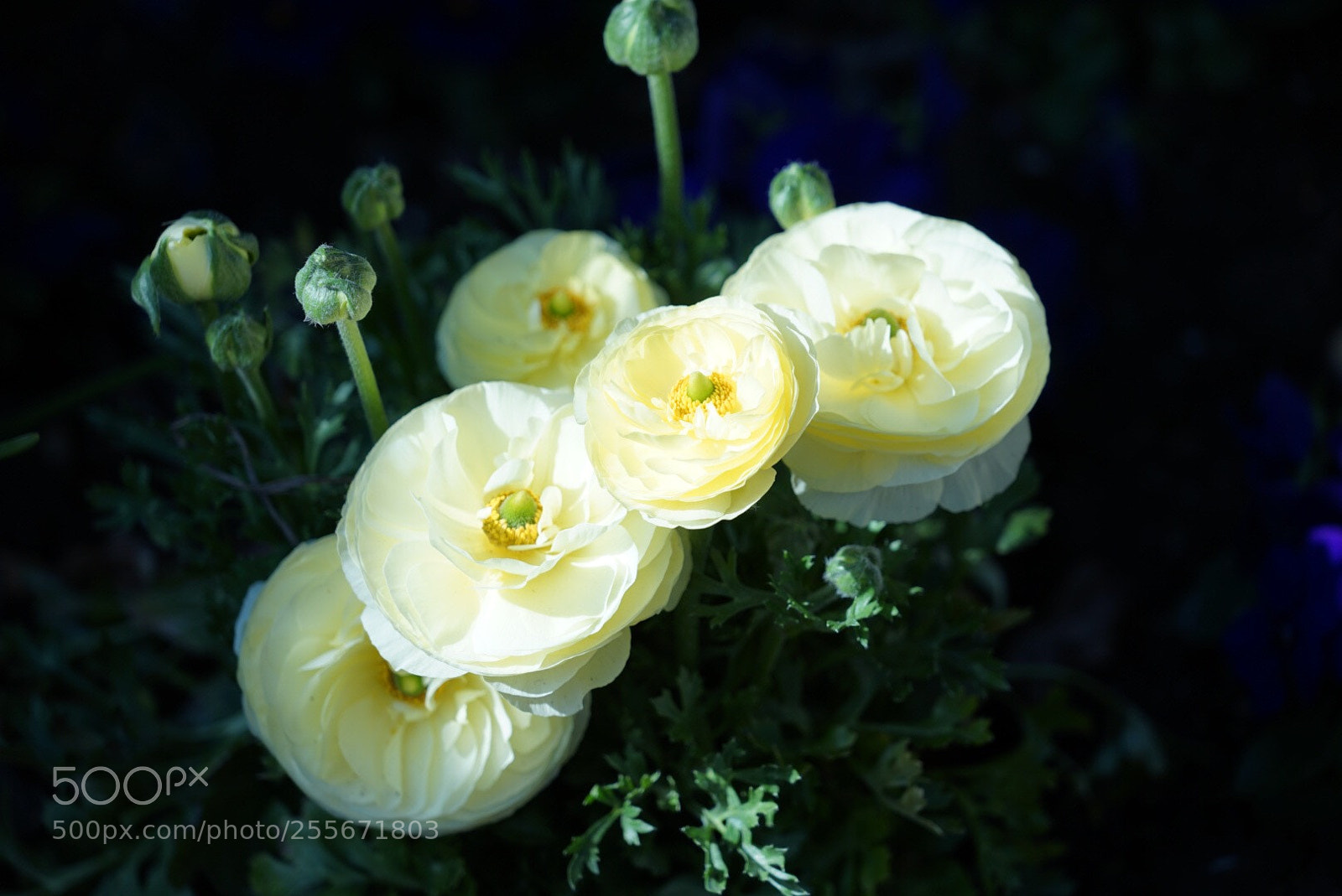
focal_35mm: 212
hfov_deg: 9.7
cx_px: 671
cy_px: 448
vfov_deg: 6.5
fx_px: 7908
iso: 100
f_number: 5.6
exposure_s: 1/400
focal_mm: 212
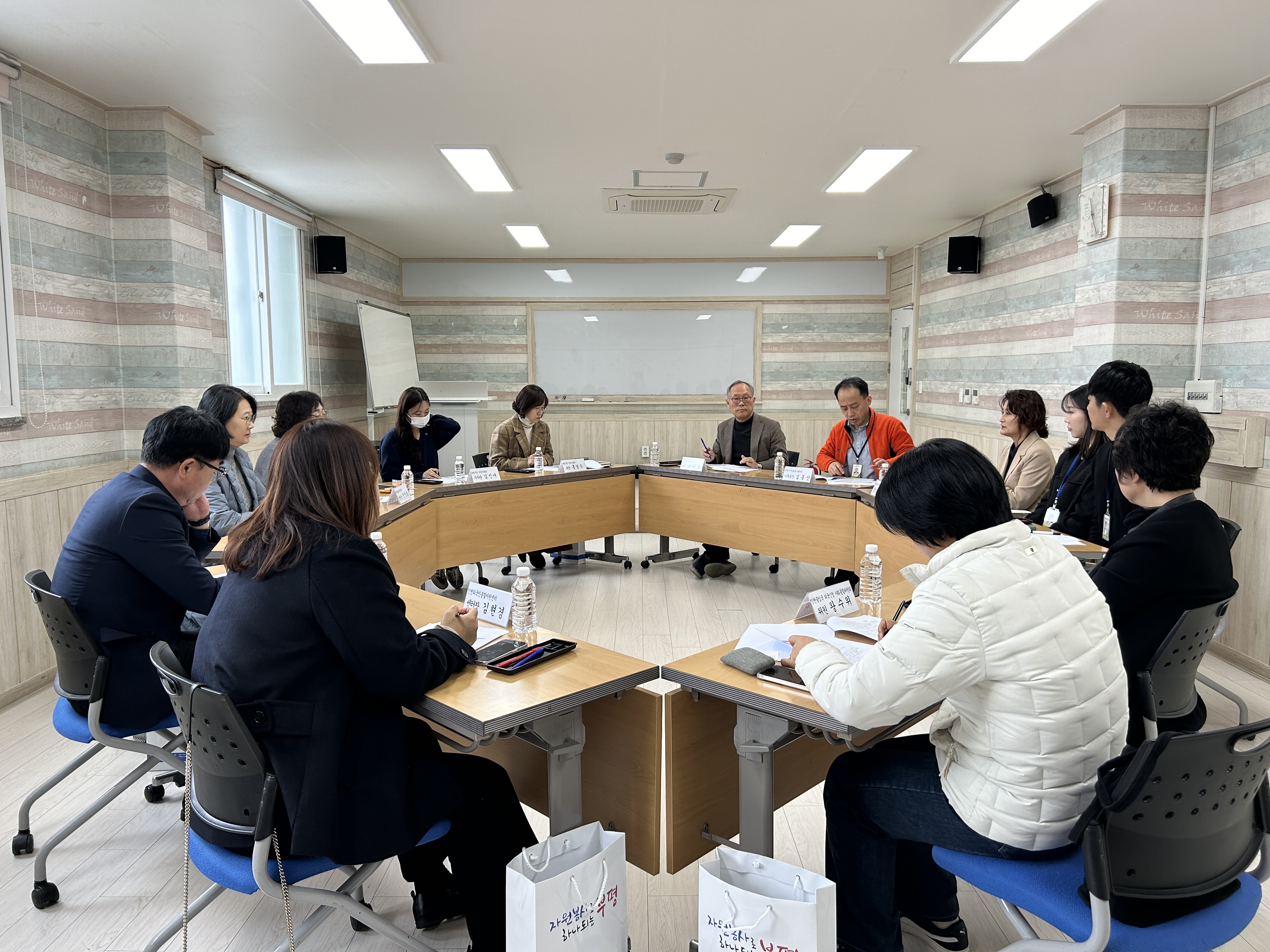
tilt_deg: -5.7
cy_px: 476
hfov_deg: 67.3
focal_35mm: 26
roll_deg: +0.1
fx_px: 954
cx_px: 635
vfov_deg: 53.1
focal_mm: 5.7
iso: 64
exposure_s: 1/120
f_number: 1.5
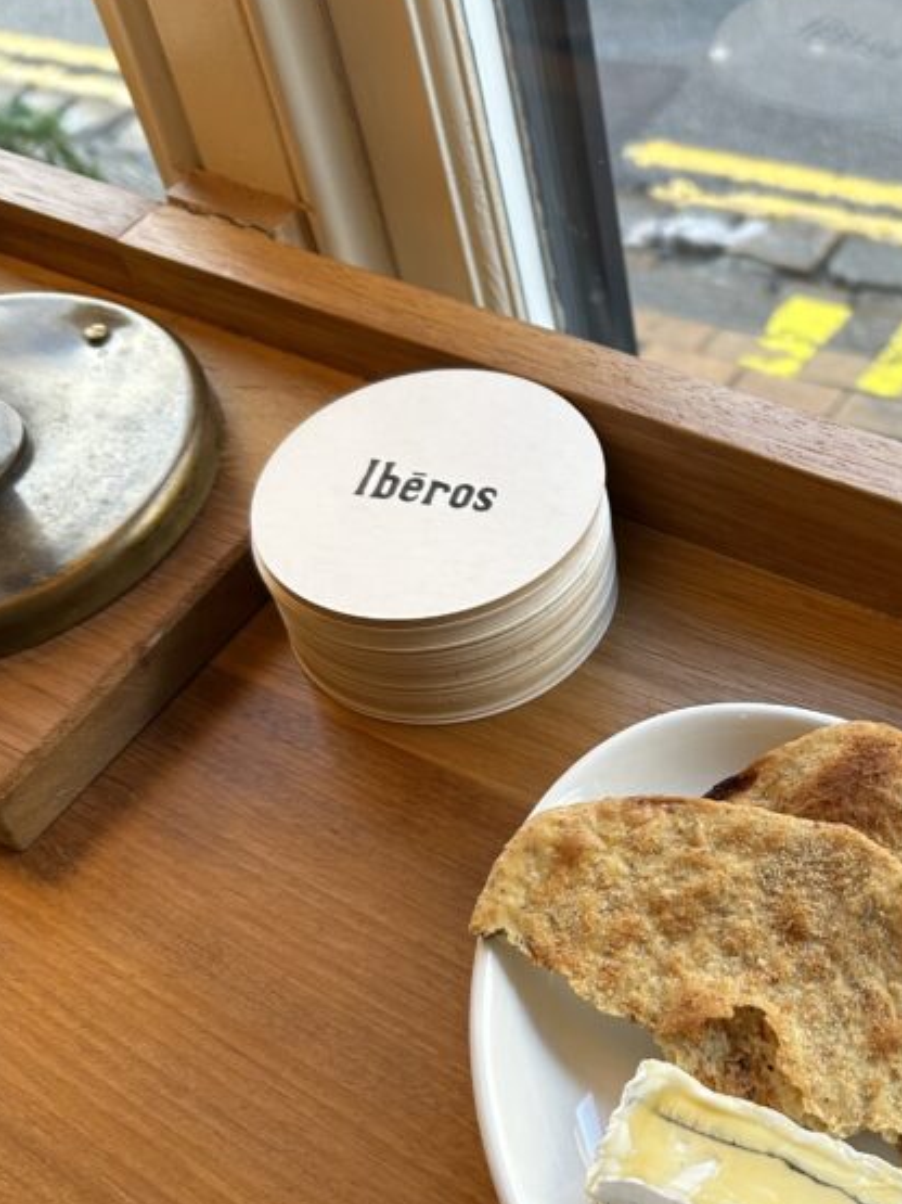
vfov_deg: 39.3
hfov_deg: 29.2
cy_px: 768
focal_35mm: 48
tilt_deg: -51.5
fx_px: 1668
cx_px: 785
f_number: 1.5
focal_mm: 5.7
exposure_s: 1/100
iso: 80
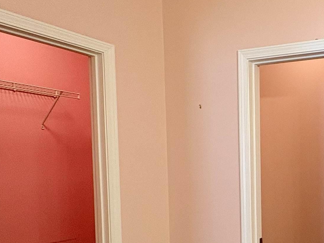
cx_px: 354
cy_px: 181
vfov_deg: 36.0
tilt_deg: -0.1
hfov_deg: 39.5
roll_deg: +1.2
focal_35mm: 39
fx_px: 365
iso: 125
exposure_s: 1/60
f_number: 2.2
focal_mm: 2.22
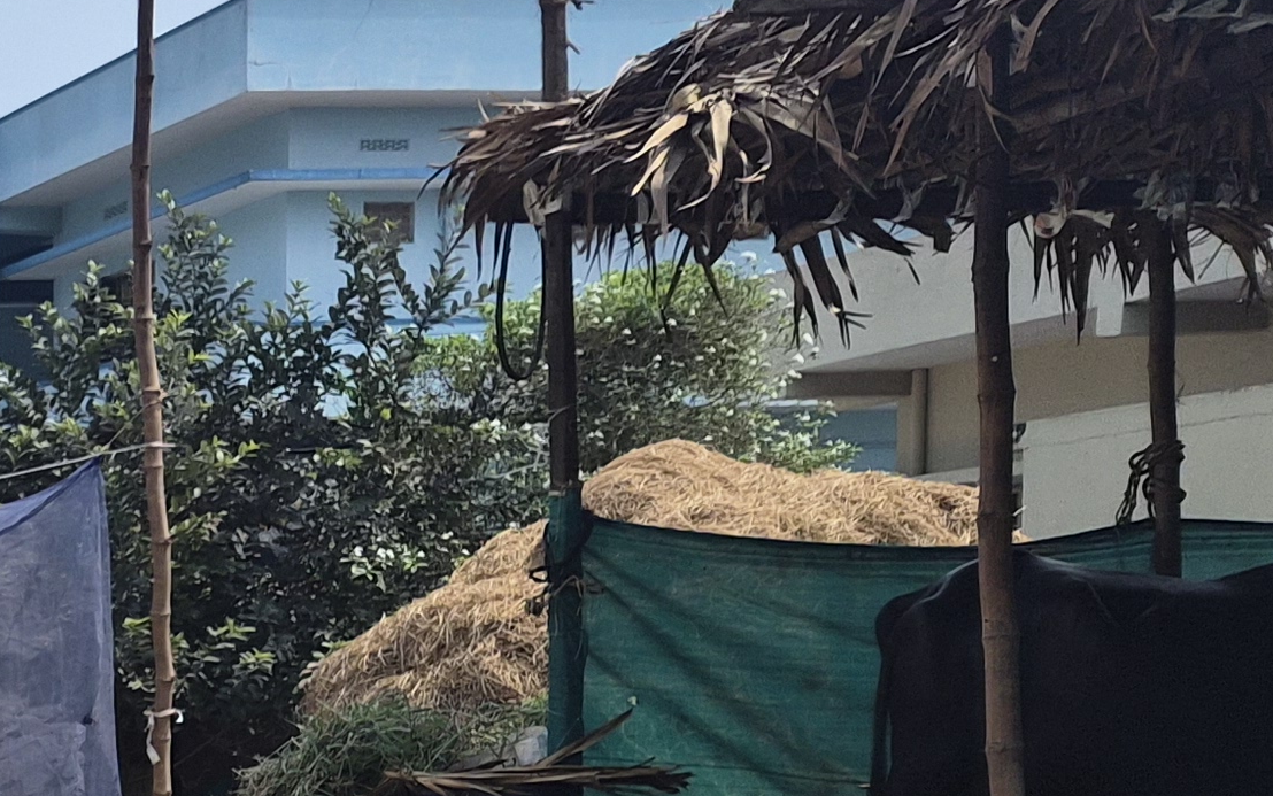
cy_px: 1136
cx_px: -797
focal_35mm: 88
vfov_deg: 14.1
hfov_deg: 19.5
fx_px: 3054
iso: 80
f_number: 1.8
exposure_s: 1/6144
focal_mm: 5.4
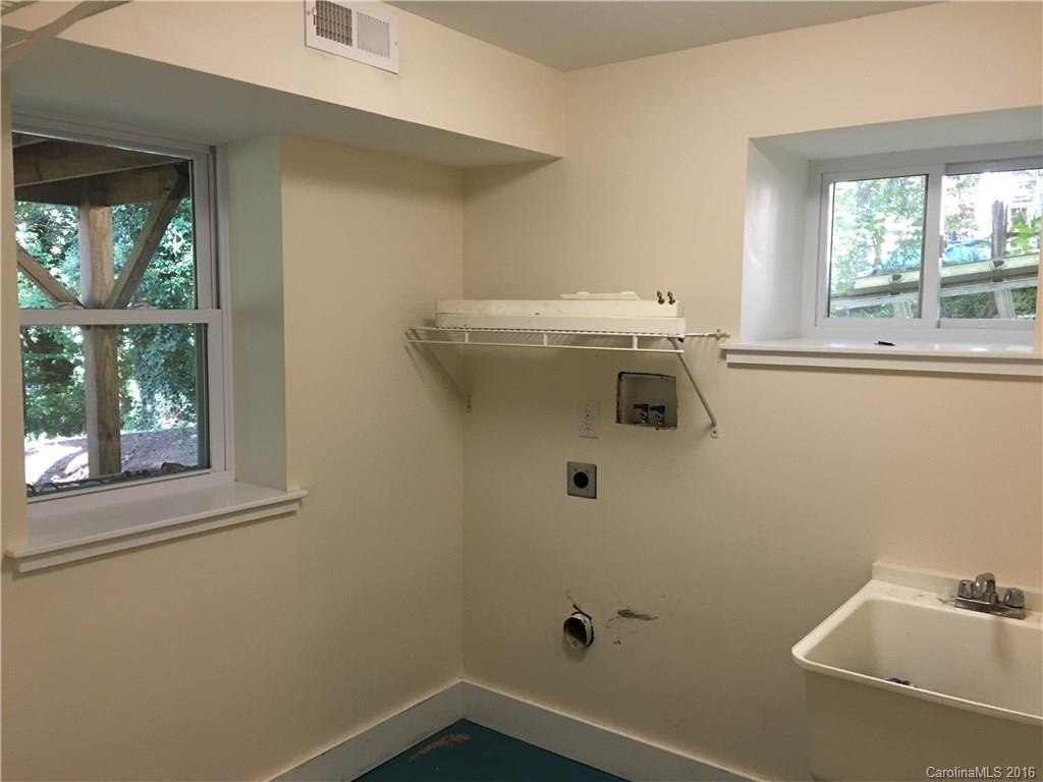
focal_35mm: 29
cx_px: 522
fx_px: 874
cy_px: 391
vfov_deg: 48.2
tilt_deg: -4.5
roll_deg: -0.5
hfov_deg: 61.7
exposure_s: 1/30
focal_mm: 4.15
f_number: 2.2
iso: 100
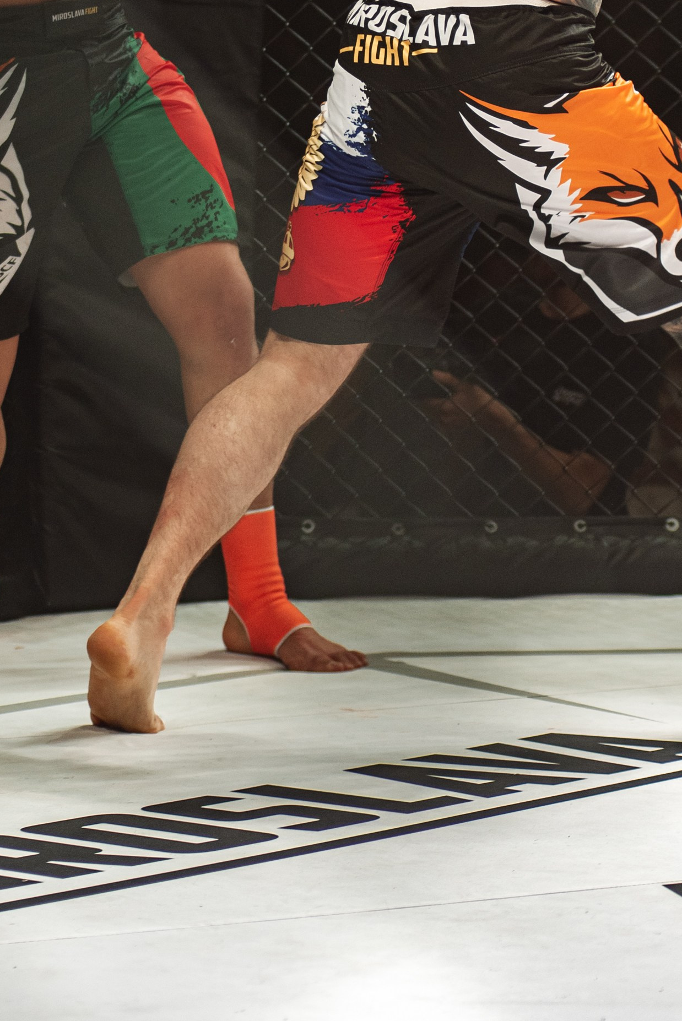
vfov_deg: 13.5
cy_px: 102
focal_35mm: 151
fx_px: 4286
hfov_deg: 9.1
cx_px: 339
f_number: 4
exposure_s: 1/320
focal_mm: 80
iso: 560
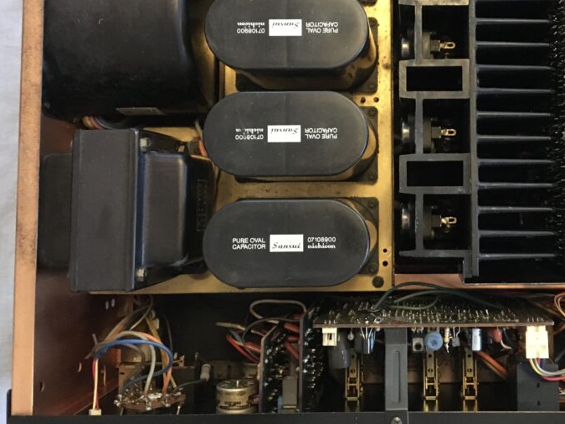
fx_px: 718
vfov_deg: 32.6
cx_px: 413
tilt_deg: -85.0
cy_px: 139
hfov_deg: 41.9
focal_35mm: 44
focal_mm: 4.15
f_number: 2.2
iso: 320
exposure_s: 1/15
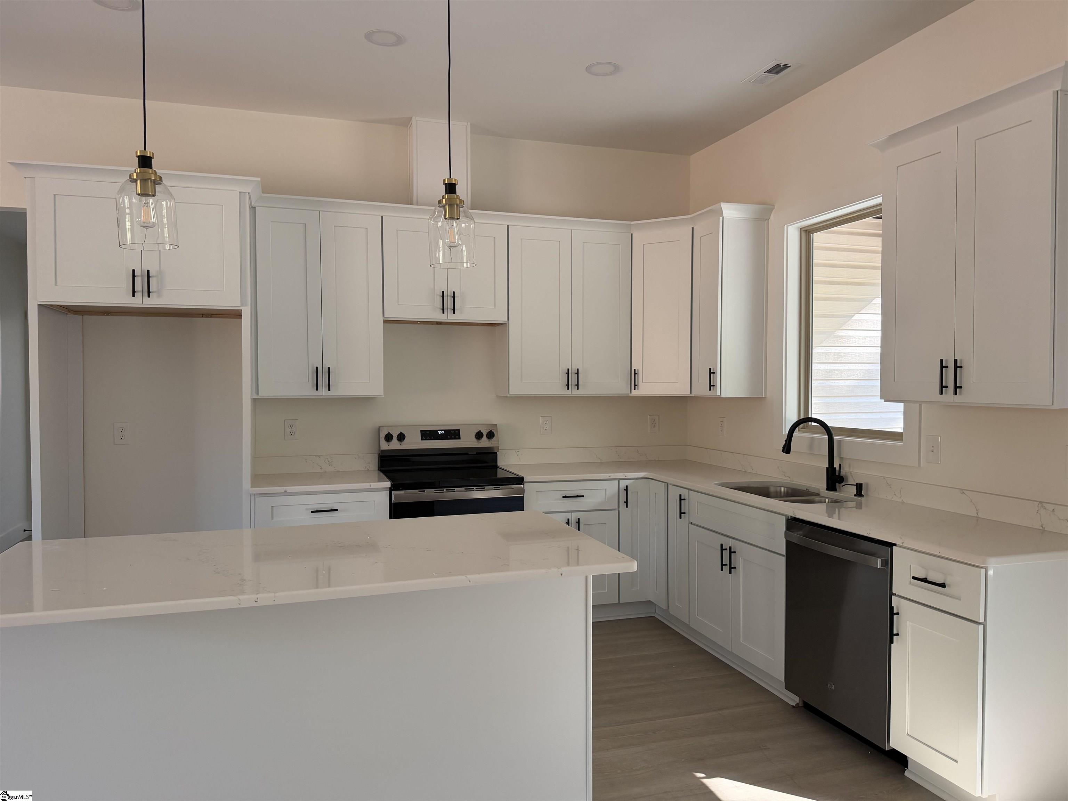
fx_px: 740
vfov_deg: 56.8
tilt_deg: -0.9
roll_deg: +0.2
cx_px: 534
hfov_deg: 71.6
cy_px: 400
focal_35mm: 24
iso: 200
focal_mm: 6.76
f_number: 1.78
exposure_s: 1/132
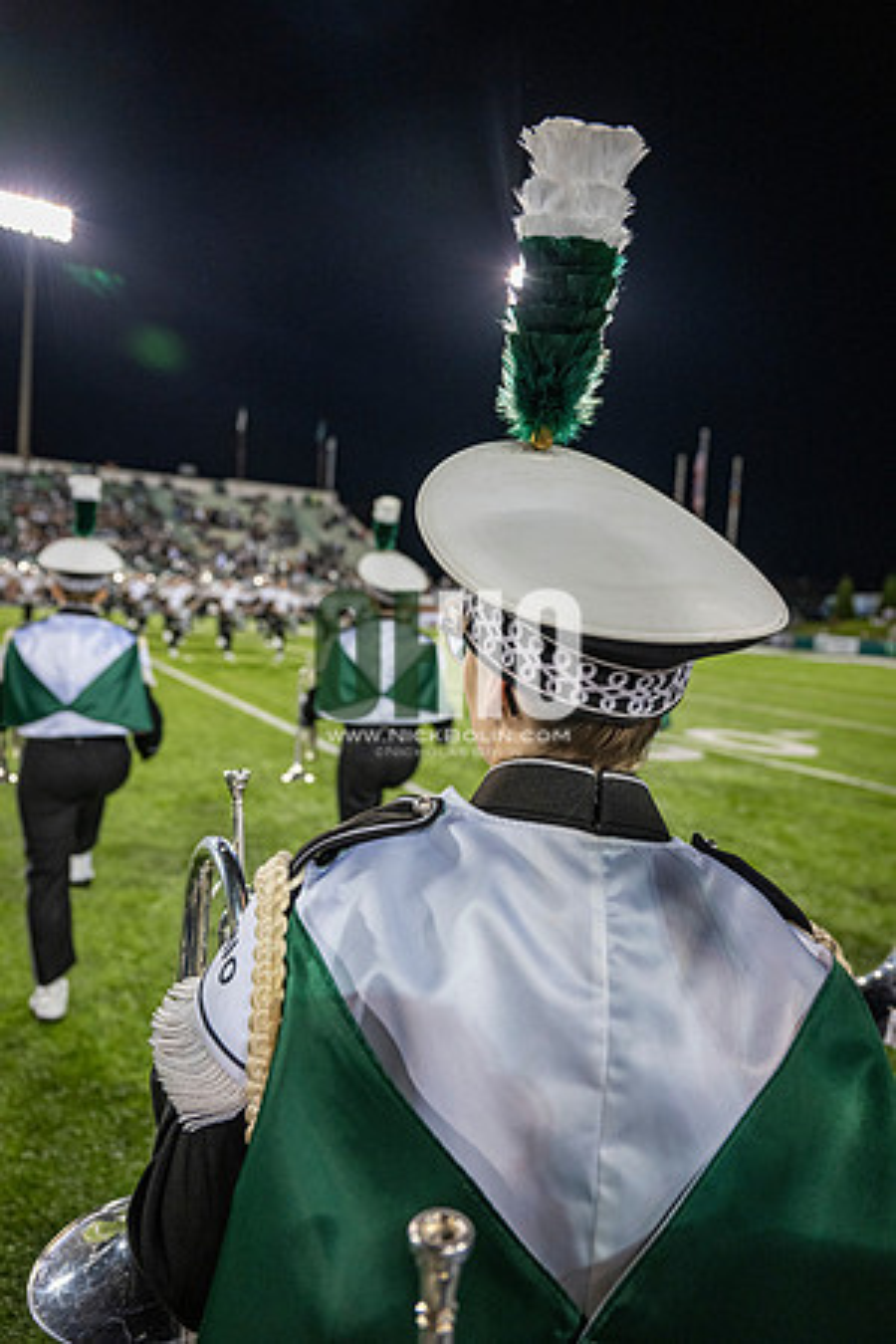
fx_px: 896
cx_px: 448
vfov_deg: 73.7
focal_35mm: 24
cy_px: 672
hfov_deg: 53.1
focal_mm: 24
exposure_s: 1/500
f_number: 3.2
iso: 1250
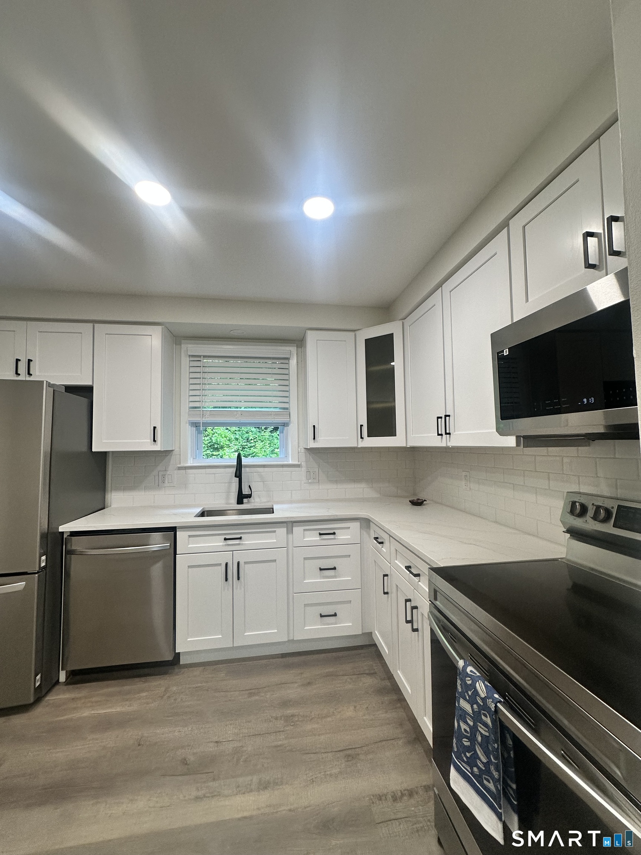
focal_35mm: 14
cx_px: 320
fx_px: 346
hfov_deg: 85.7
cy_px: 428
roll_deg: +0.7
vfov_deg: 102.1
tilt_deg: +3.8
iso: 160
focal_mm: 2.22
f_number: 2.2
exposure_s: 1/120
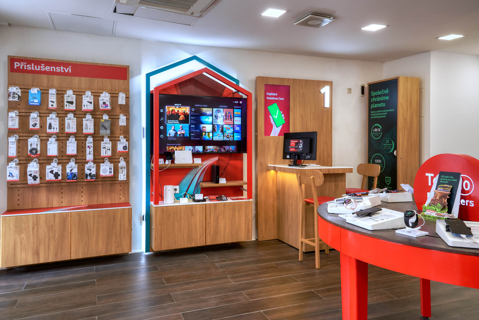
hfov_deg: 65.5
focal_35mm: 28
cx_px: 240
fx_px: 373
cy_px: 160
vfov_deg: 46.4
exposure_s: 1/30
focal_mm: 28
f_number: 7.1
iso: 640
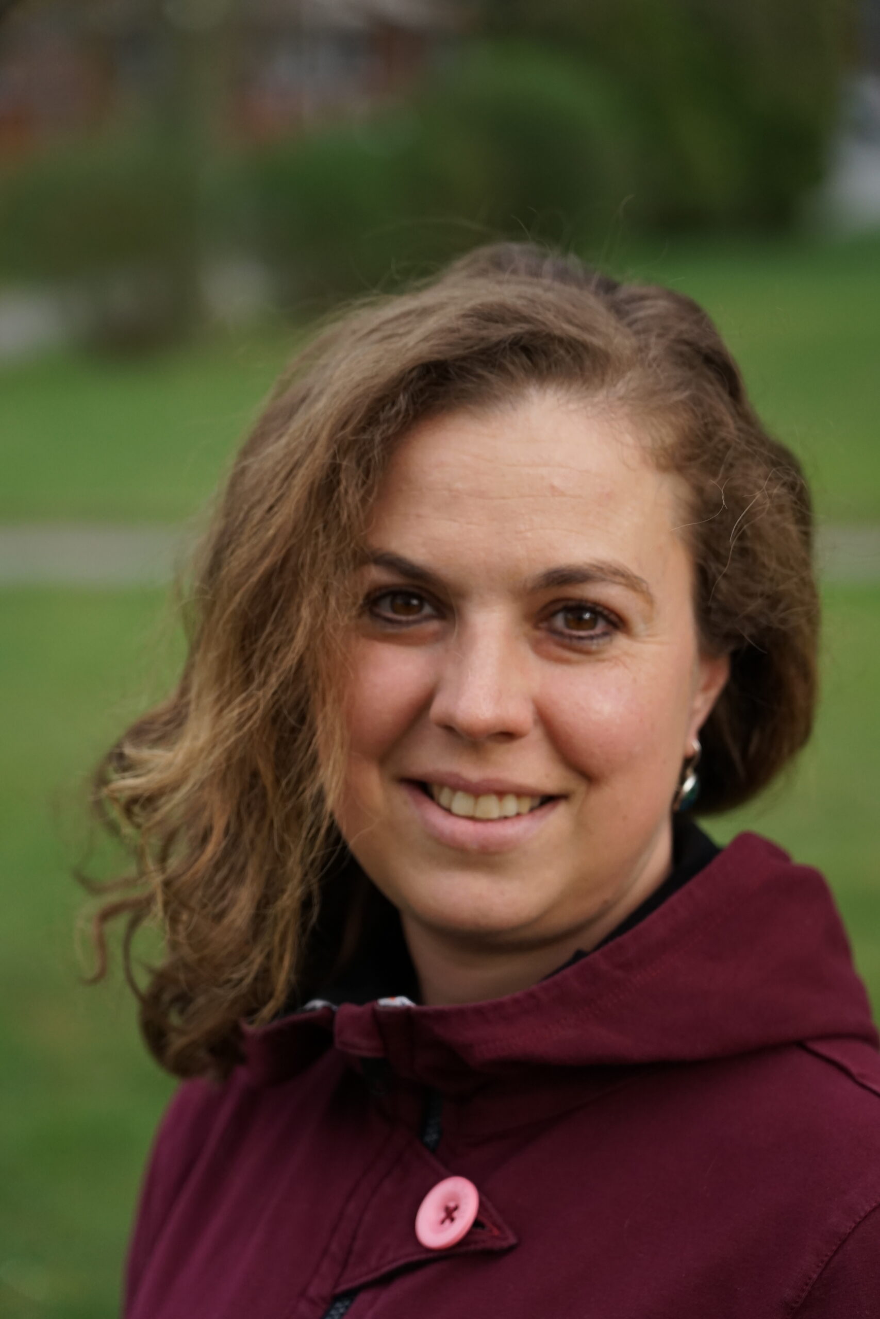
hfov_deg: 13.0
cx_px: 440
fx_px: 3849
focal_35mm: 105
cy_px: 660
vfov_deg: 19.5
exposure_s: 1/1600
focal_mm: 105
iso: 1000
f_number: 4
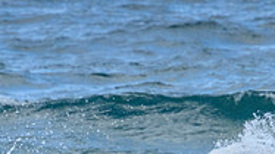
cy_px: 225
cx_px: 187
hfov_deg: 0.8
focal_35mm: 2605
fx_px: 18987
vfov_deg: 0.5
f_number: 11
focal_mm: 800
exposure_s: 1/1600
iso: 2200
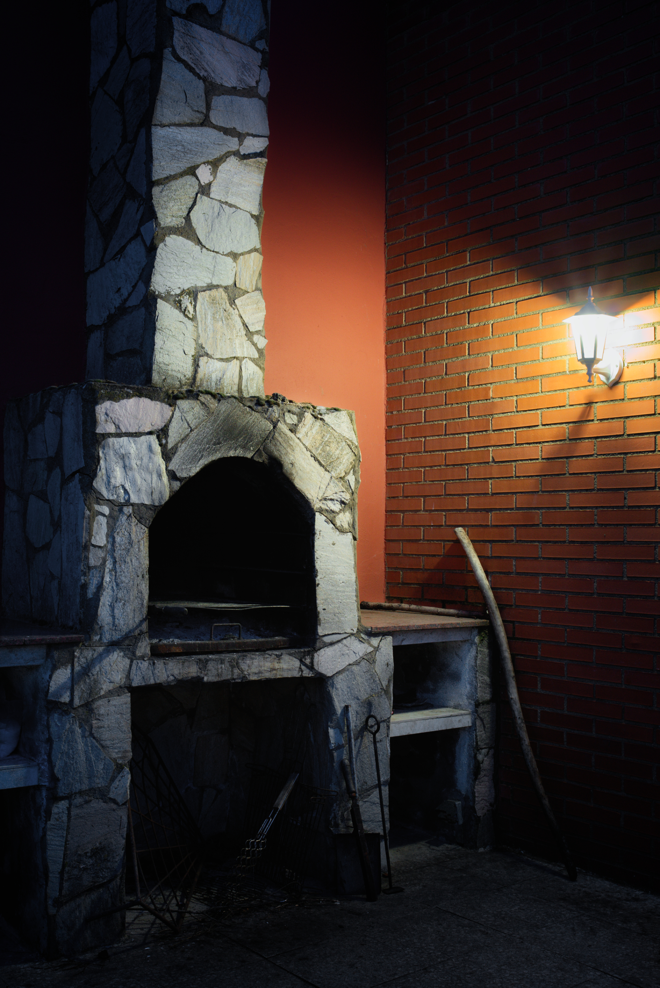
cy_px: 494
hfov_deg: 37.9
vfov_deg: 54.4
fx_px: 961
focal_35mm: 35
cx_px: 330
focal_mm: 35
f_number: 10
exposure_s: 1.6
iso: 200
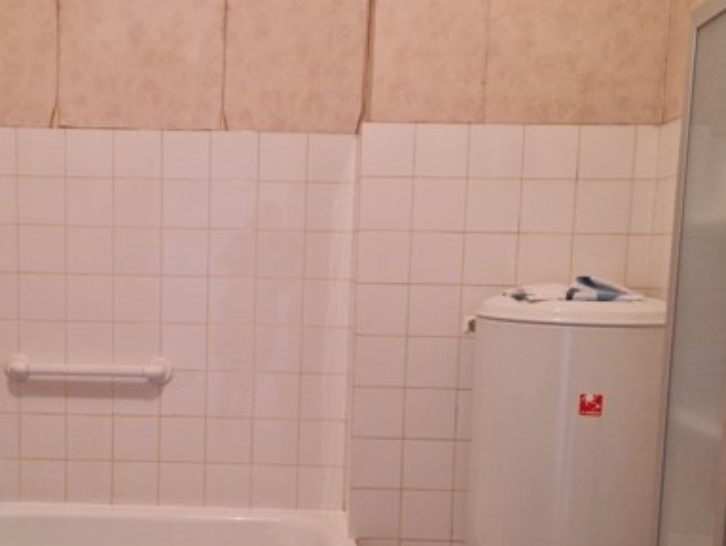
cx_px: 260
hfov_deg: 39.3
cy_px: 370
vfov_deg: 30.1
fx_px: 1008
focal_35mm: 48
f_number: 1.8
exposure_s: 1/50
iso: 640
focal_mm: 5.4
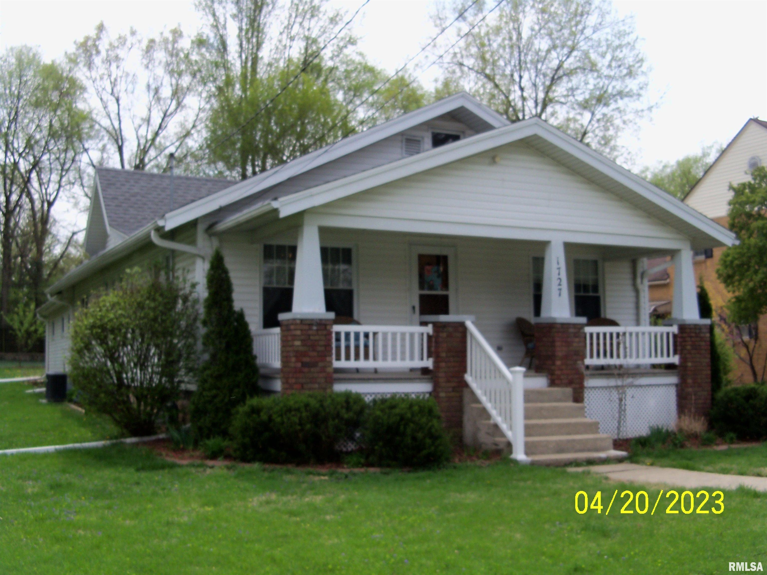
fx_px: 931
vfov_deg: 34.3
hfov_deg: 44.8
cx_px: 384
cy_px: 288
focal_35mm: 42
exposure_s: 1/500
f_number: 3.7
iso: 80
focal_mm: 7.5
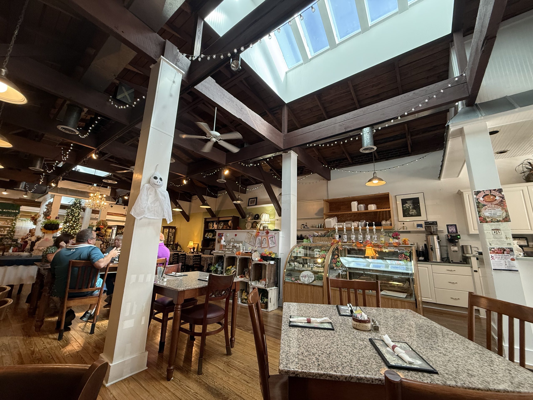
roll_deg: -2.3
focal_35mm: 14
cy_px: 200
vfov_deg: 85.7
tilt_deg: +12.8
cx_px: 266
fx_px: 216
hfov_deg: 102.1
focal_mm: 2.22
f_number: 2.2
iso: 250
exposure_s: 1/60
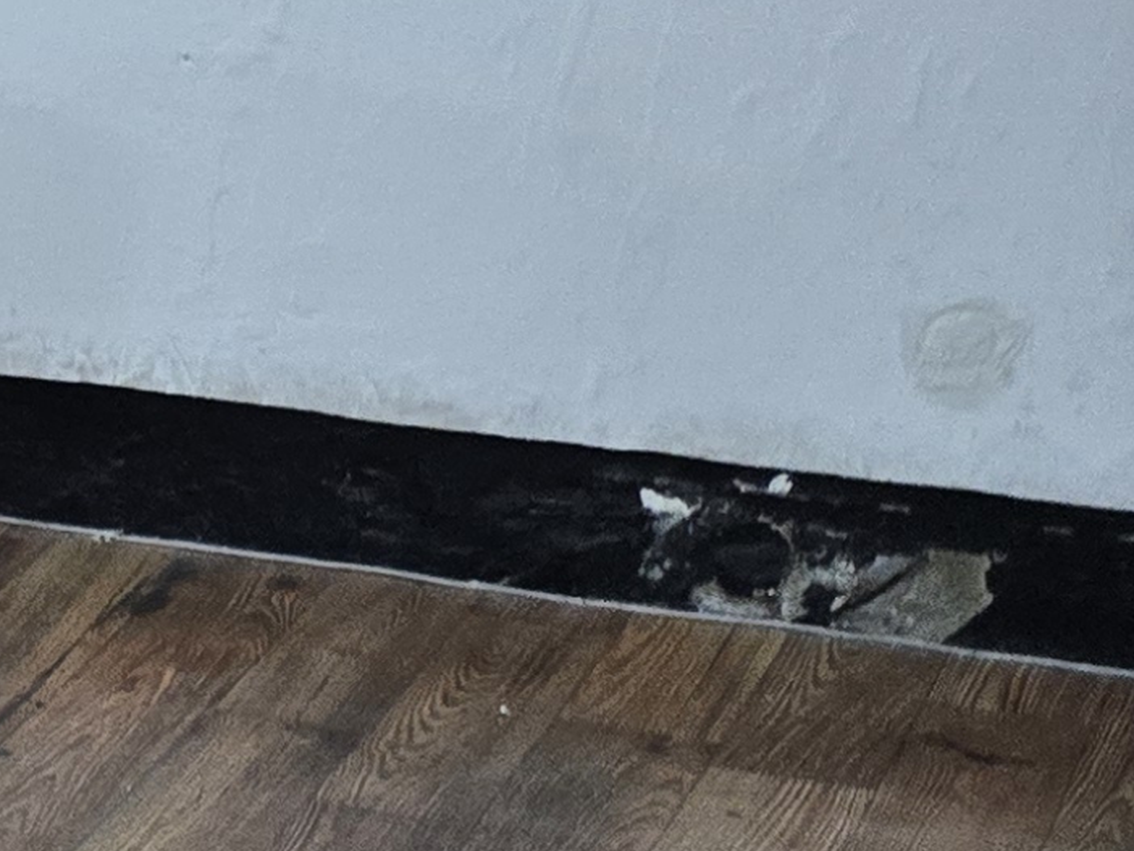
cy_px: 930
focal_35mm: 131
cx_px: -2094
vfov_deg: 11.2
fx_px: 4293
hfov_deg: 10.9
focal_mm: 5.4
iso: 250
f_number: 1.8
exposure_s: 1/120
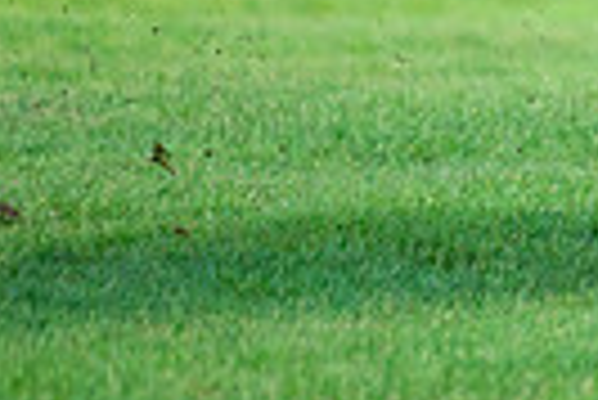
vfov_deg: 0.7
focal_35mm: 2098
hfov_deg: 1.0
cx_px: 1099
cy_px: -234
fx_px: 34888
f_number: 4.5
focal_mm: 400
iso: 800
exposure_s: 1/3200
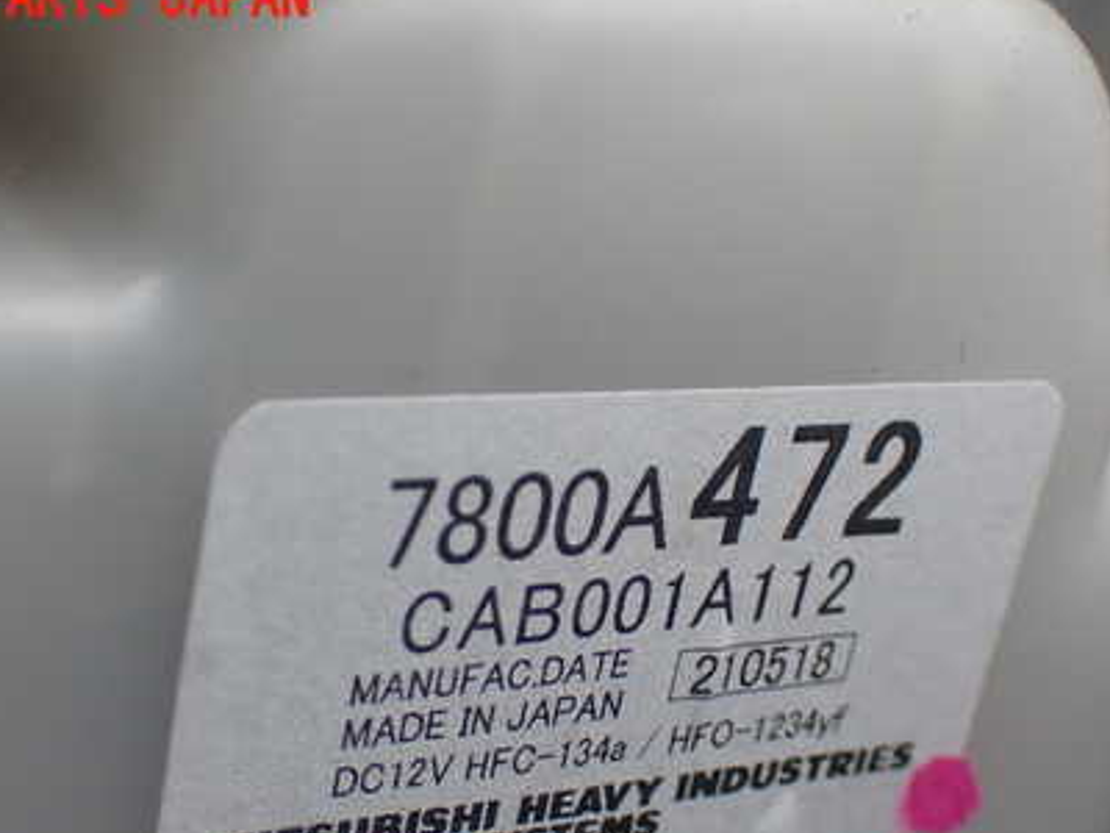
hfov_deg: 24.1
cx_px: 638
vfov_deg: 18.1
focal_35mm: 81
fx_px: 2597
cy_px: 589
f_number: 3.3
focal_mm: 9.65
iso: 125
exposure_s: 1/200
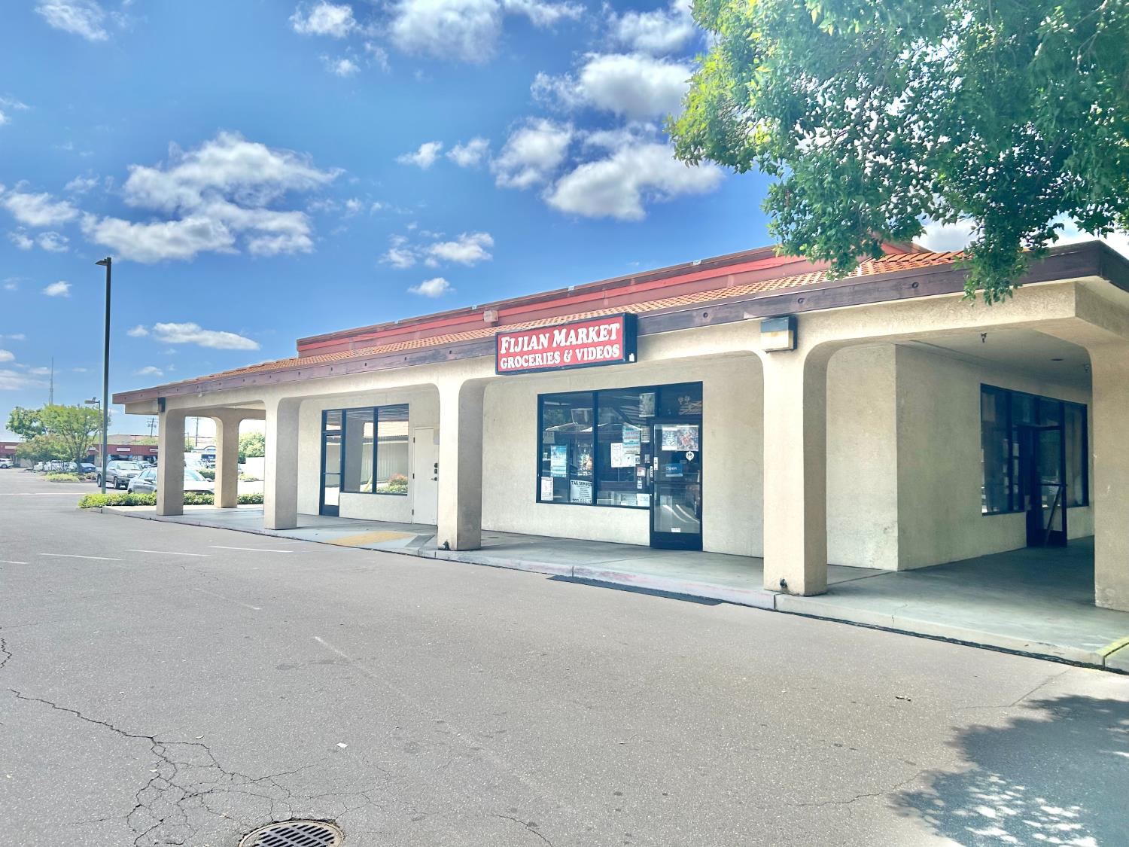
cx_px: 564
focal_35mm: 26
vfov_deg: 53.1
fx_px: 848
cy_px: 424
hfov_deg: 67.3
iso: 50
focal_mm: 5.7
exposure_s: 1/4630
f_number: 1.5
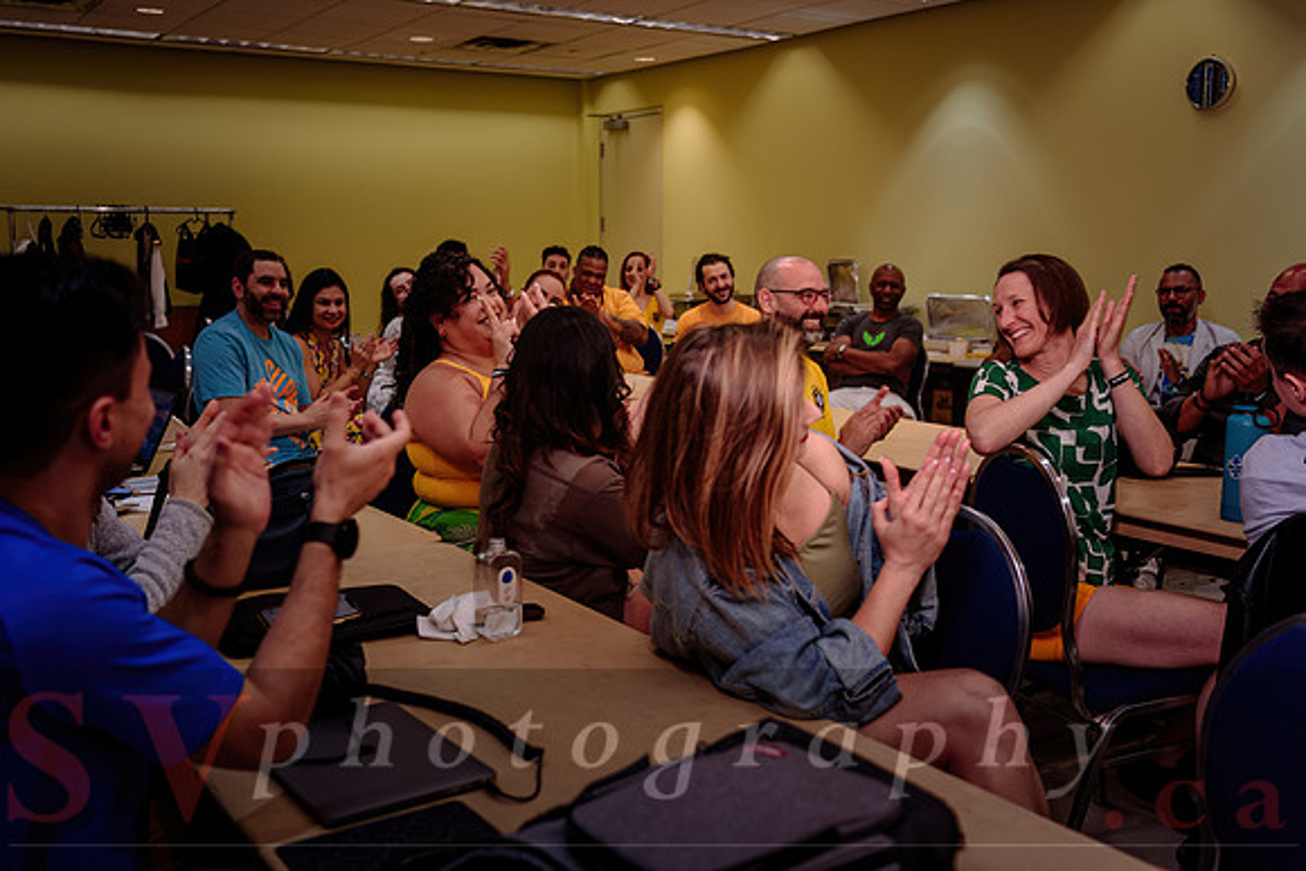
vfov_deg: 36.3
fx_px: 1329
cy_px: 415
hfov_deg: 52.3
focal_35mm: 37
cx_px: 653
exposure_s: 1/100
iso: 200
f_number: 3.2
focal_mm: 35
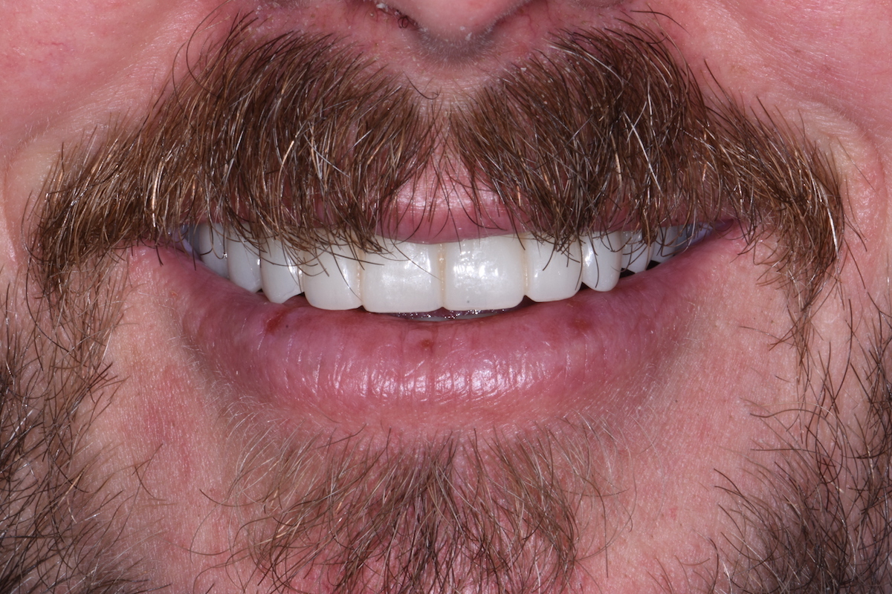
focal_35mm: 128
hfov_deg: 16.1
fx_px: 3159
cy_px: 297
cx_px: 446
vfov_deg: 10.8
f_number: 36
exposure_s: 1/60
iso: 200
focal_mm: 85
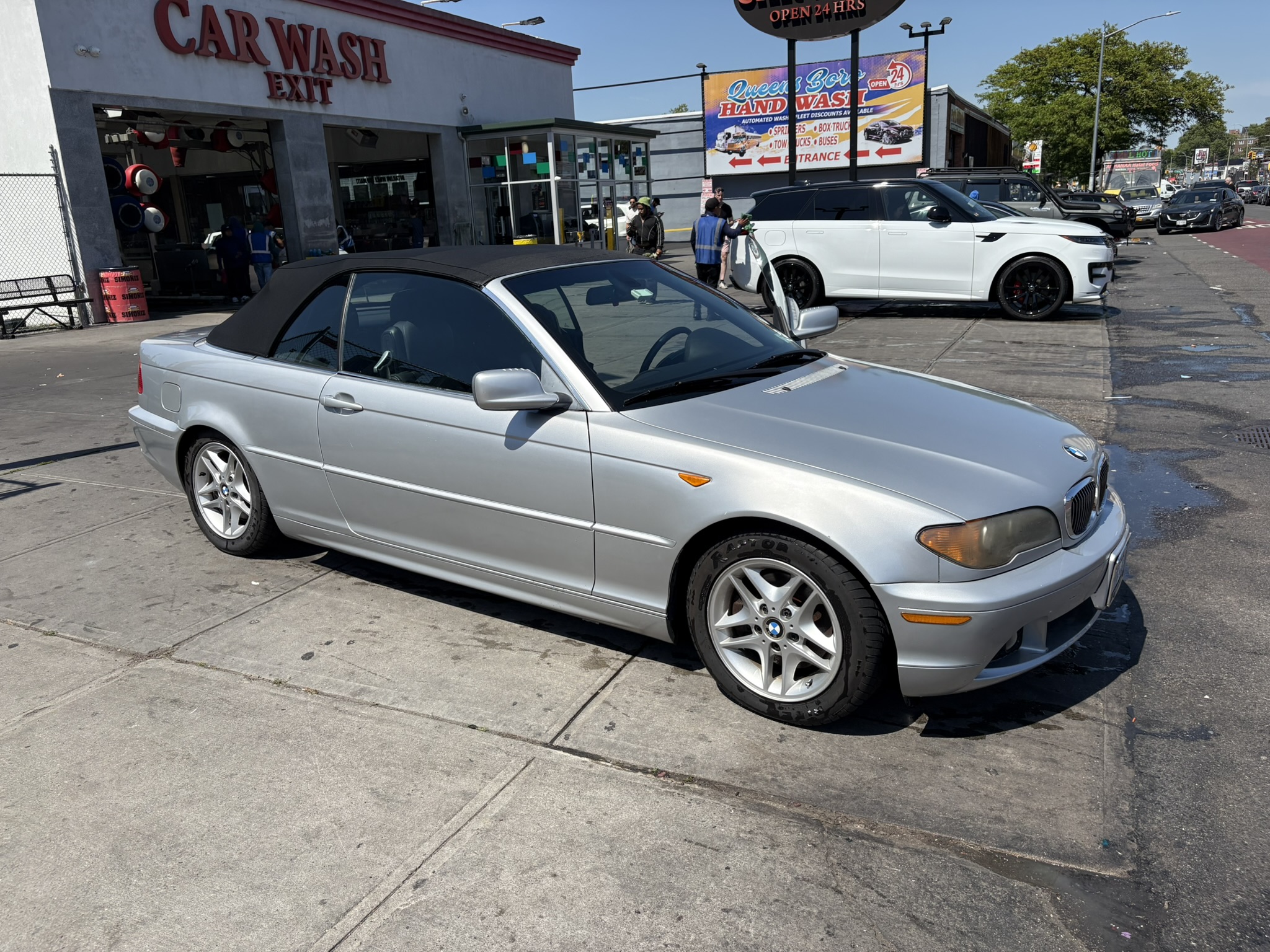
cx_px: 635
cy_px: 476
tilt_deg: -14.5
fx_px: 954
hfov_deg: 67.3
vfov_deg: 53.1
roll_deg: +2.6
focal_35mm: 26
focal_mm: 5.96
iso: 64
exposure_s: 1/6329
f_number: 1.6
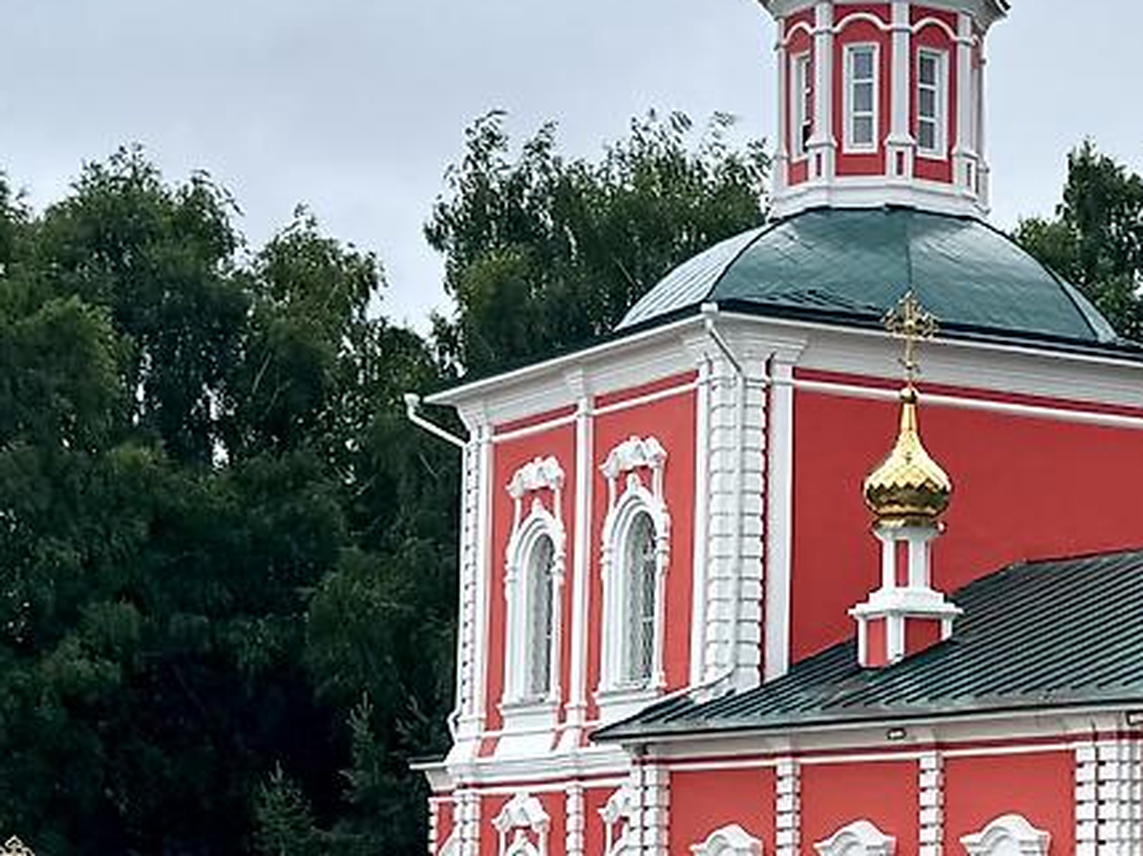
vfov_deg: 21.6
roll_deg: +0.0
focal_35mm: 67
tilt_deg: +10.9
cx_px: 1417
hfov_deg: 25.6
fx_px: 2211
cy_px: 160
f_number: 1.78
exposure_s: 1/1980
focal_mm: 6.76
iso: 80
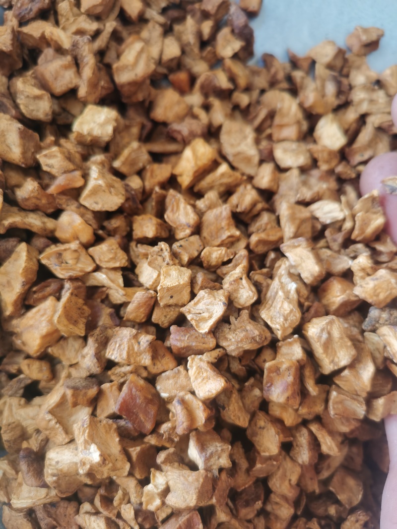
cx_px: 198
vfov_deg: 65.3
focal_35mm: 27
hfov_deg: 51.3
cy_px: 264
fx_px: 413
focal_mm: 5.58
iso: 125
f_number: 1.8
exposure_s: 1/100
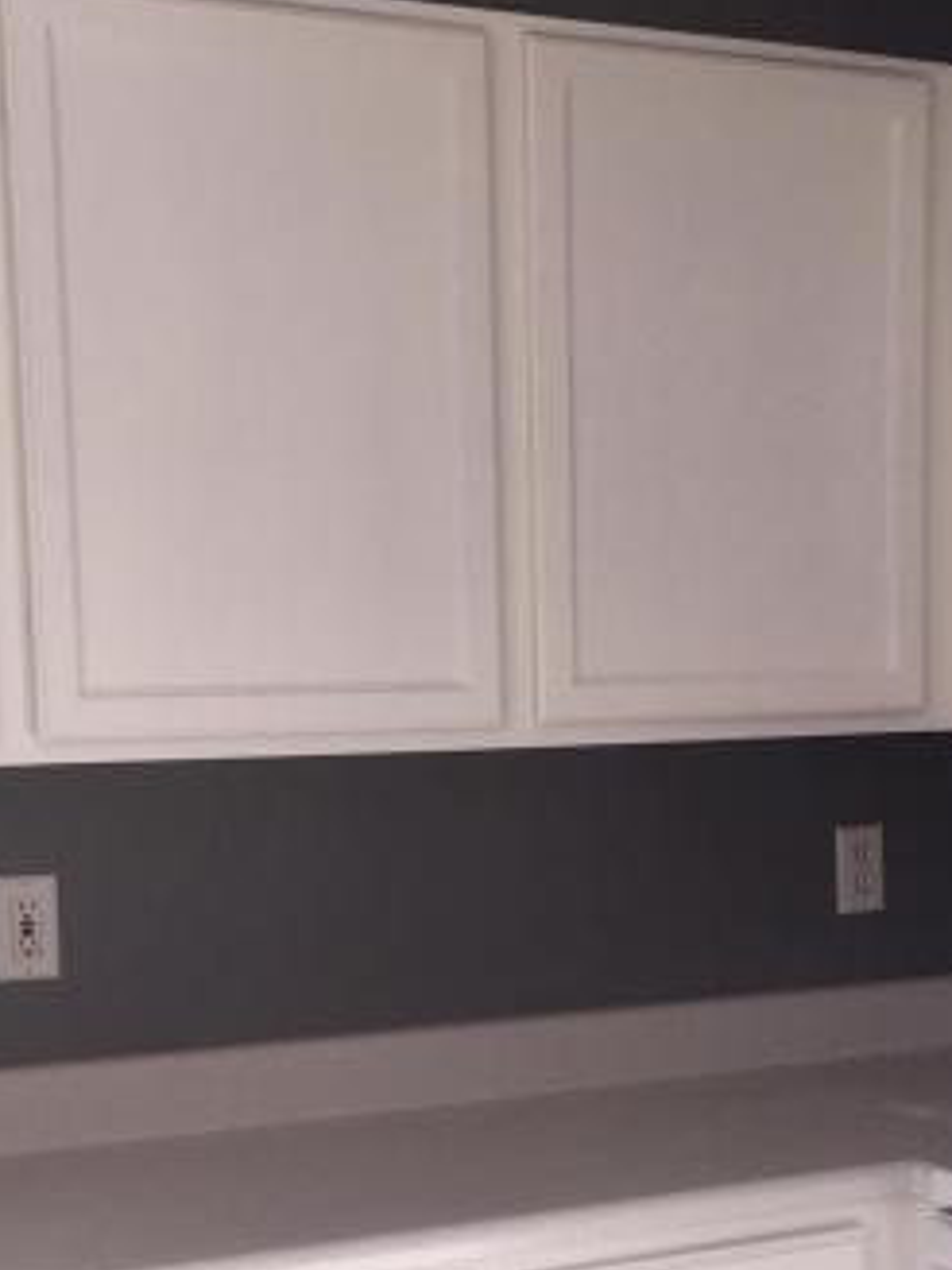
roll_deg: +1.5
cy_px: 1007
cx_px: 577
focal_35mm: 68
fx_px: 2493
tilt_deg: -7.9
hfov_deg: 21.6
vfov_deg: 28.0
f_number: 2.2
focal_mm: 4.15
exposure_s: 1/63
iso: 32
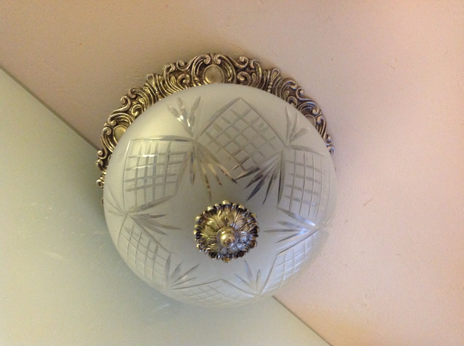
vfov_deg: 40.6
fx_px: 468
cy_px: 173
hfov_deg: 52.7
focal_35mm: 35
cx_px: 232
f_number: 2.4
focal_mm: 4.28
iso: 400
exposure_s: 1/17
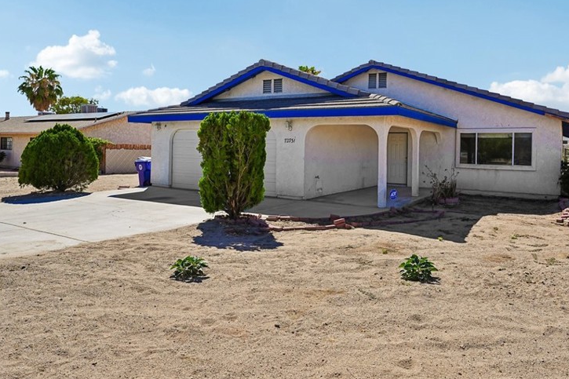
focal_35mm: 25
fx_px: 390
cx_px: 345
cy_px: 163
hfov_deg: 71.3
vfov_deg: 51.6
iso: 125
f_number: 8
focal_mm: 17.5
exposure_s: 1/400
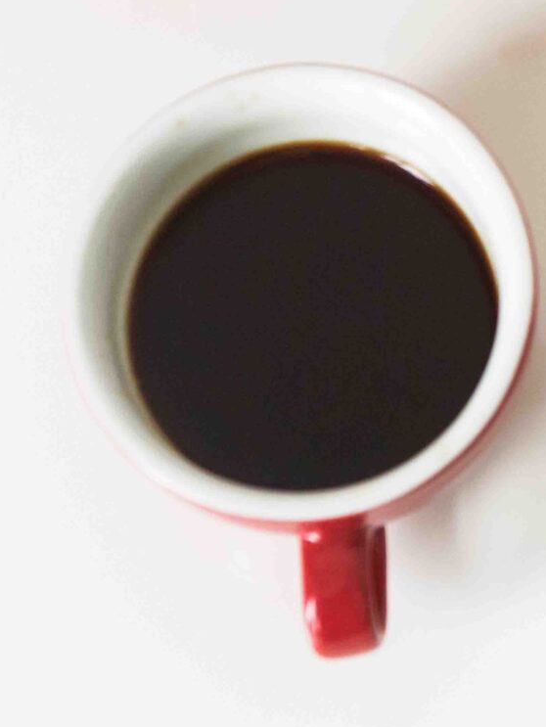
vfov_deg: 12.4
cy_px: 112
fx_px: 3341
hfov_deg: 9.1
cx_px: 857
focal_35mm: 159
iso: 1600
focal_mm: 48
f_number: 4
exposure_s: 1/200
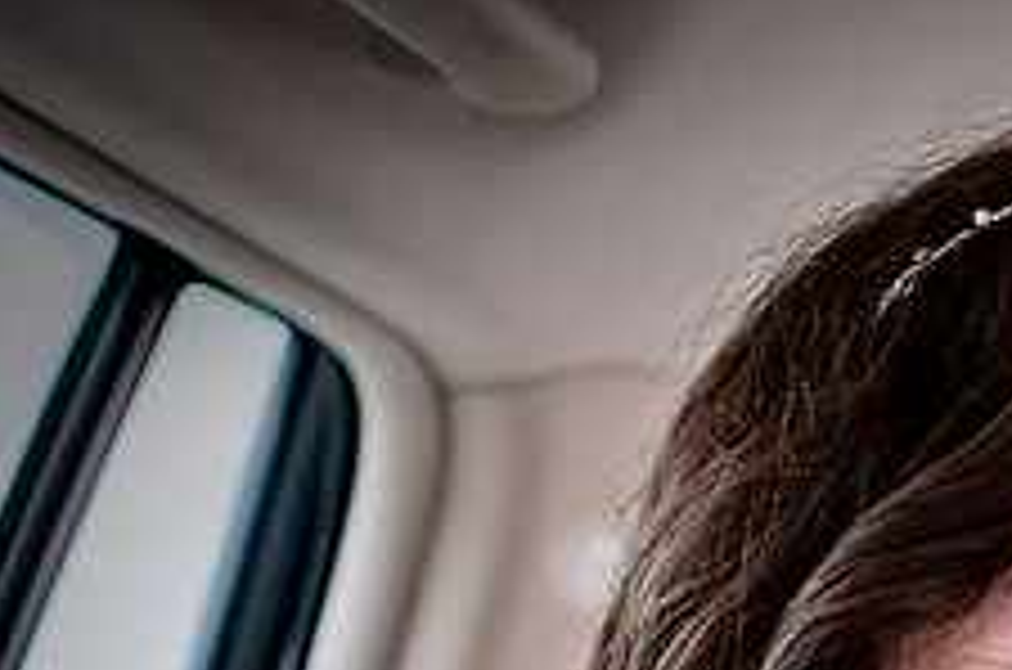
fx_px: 3795
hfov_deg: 14.7
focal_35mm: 135
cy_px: 852
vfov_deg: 9.9
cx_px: 1223
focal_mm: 35
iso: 1000
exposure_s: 1/2000
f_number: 1.8
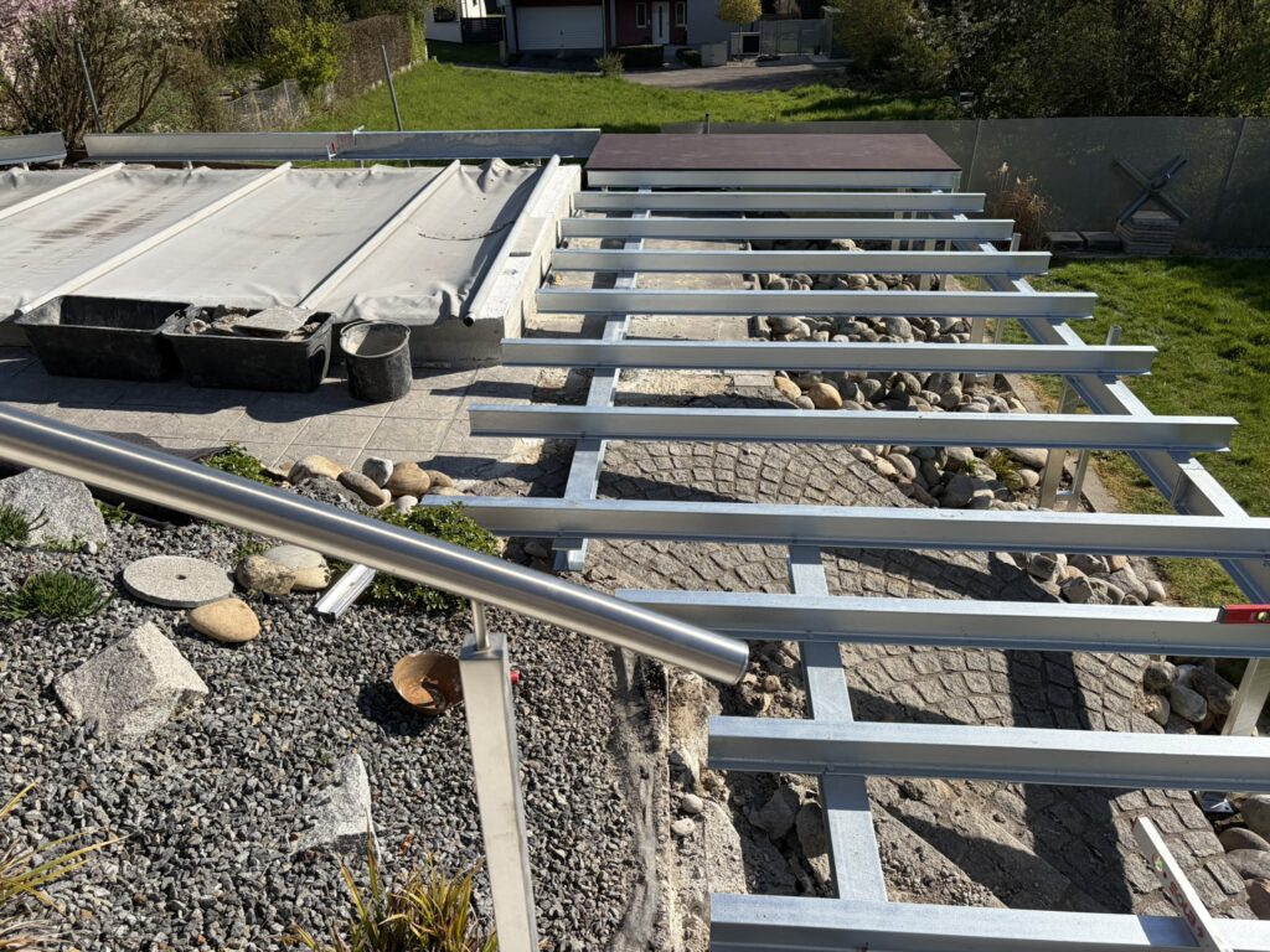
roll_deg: +2.1
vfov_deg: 53.1
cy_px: 476
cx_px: 635
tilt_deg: -29.7
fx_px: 954
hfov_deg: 67.3
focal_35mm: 26
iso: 64
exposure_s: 1/4950
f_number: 1.6
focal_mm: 5.96
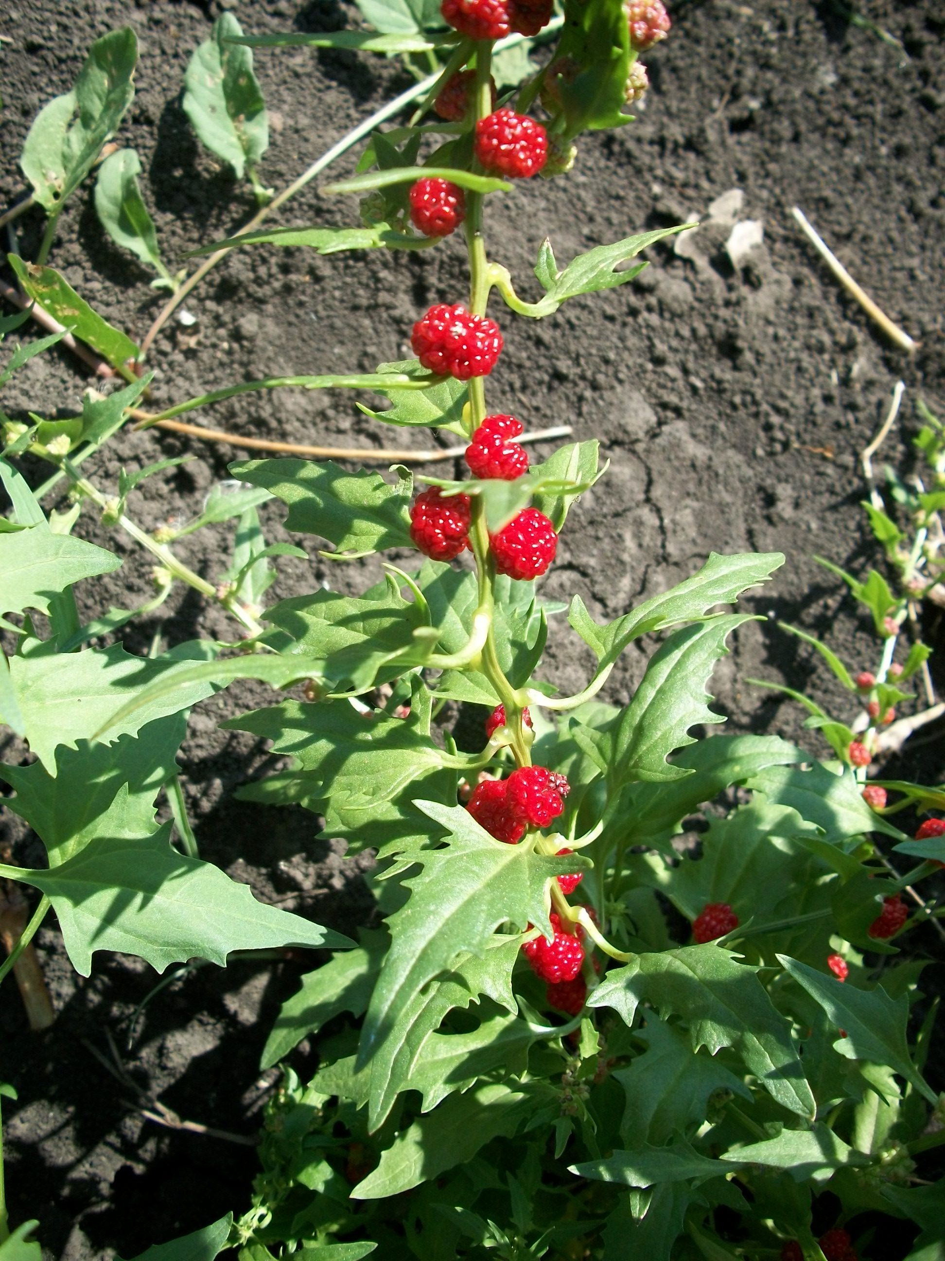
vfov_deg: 56.8
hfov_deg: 44.2
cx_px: 472
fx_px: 1165
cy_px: 630
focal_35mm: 32
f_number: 2.9
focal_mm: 5.7
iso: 80
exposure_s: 1/500
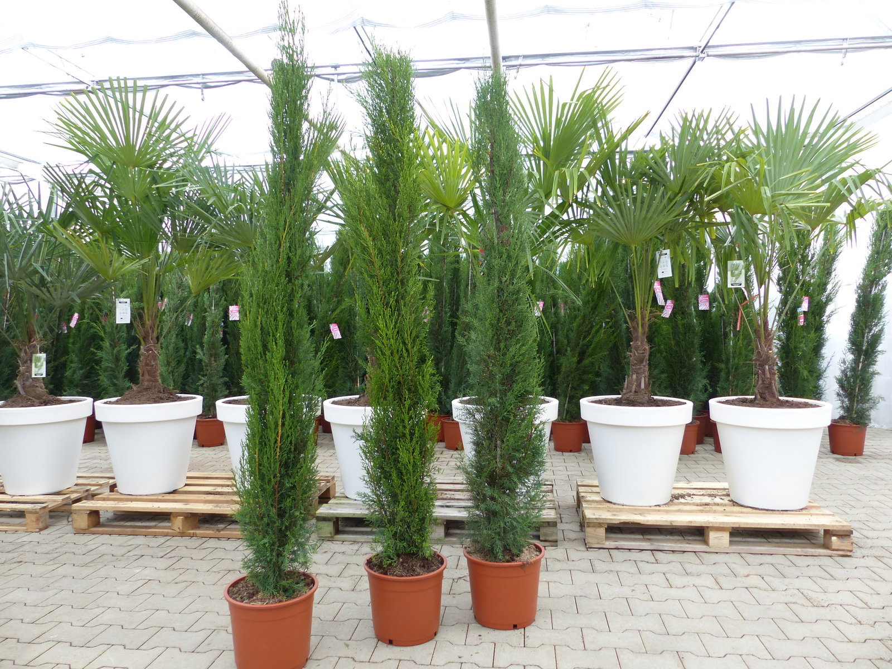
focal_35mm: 25
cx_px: 446
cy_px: 334
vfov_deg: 54.9
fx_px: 644
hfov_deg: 69.4
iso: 125
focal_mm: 4.5
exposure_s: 1/60
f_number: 2.8
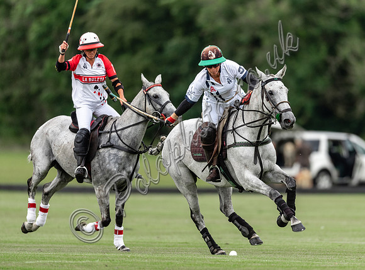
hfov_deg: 3.3
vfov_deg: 2.5
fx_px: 6313
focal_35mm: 602
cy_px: 152
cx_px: 225
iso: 800
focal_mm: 500
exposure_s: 1/2000
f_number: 4
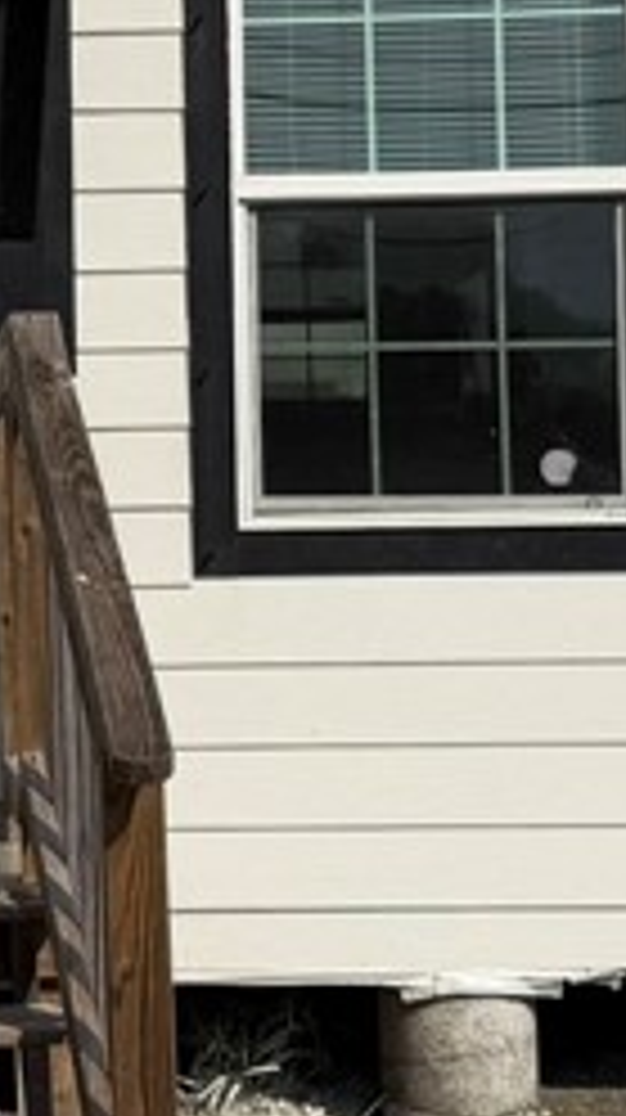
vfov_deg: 19.7
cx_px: -302
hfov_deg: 10.8
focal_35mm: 108
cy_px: 351
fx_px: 3196
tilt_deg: +3.7
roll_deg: +1.3
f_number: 1.78
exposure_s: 1/14286
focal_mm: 6.76
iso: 80
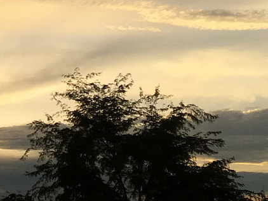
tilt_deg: +26.8
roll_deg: +2.0
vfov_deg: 12.2
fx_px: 851
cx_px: -36
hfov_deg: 17.2
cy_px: -176
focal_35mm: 110
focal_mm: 4.15
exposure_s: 1/777
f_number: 2.2
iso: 25
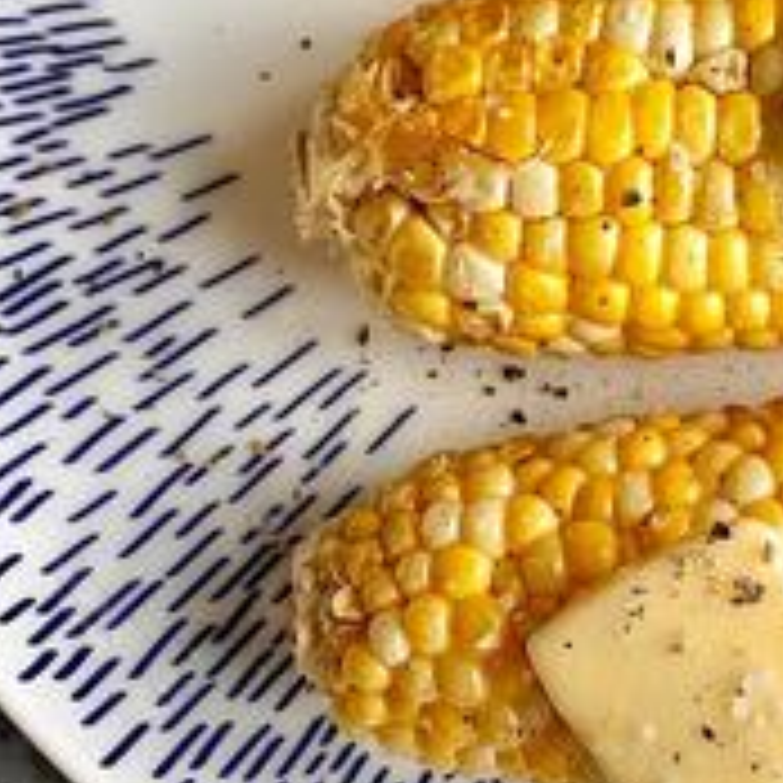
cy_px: 155
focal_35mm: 111
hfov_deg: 15.2
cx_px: 904
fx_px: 2841
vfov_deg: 15.6
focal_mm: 6
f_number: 2
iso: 50
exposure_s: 1/122
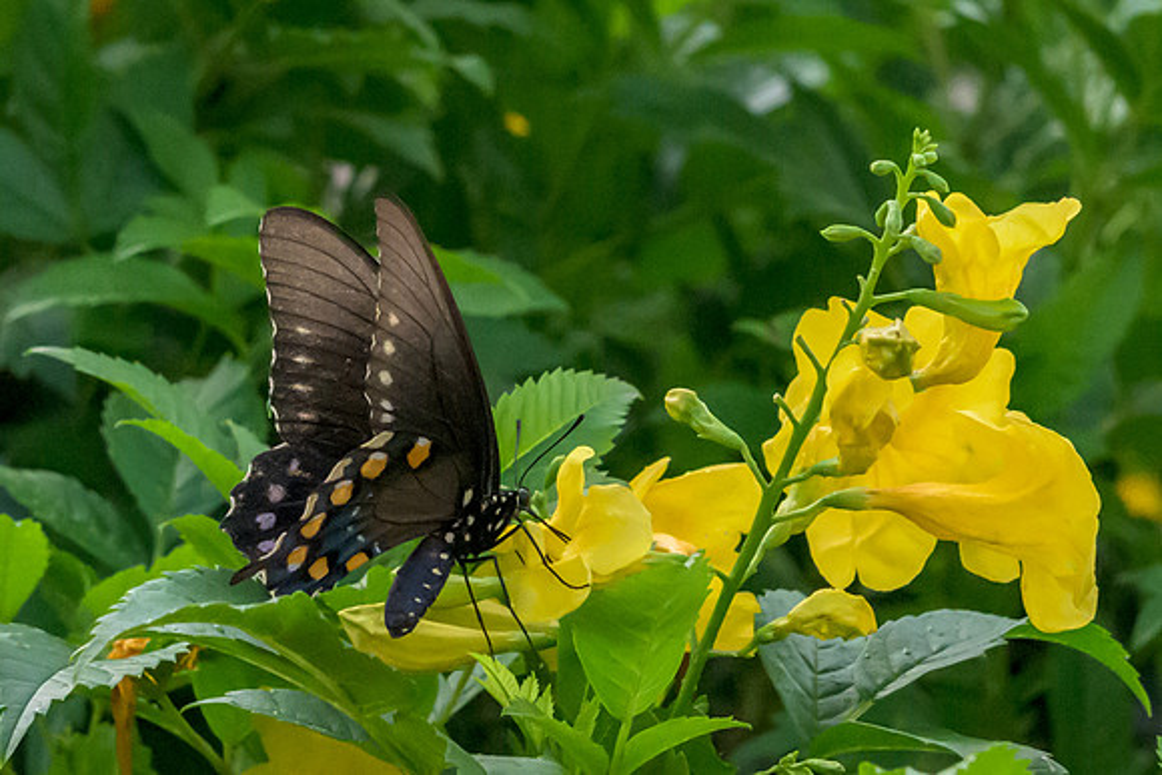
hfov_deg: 8.8
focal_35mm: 233
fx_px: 7521
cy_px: 121
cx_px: 463
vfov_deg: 5.9
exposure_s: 1/5000
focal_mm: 70
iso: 12800
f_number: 9
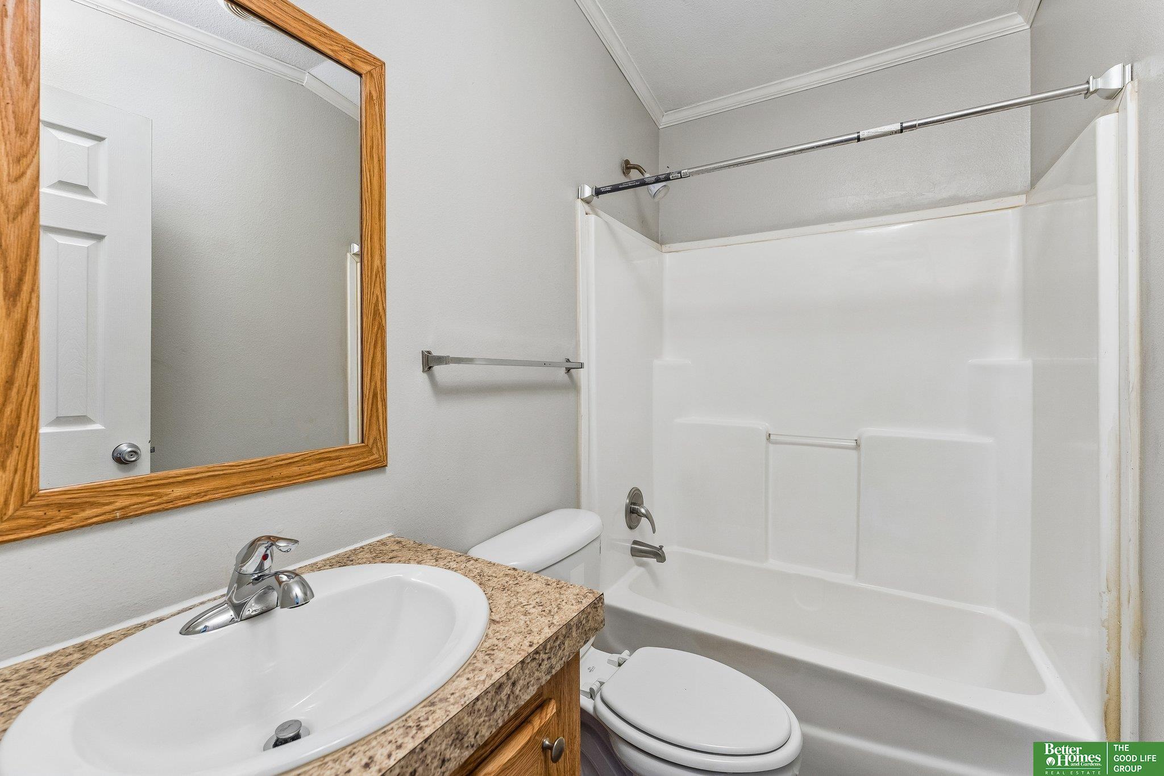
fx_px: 453
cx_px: 582
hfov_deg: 104.3
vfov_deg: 81.2
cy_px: 388
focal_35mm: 14
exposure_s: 1/10
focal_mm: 14
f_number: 6.3
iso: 500
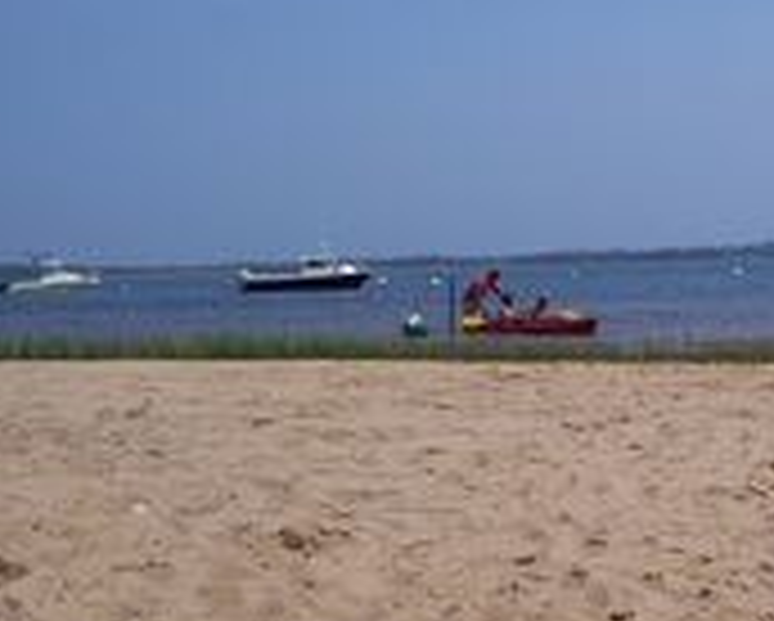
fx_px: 1628
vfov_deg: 21.6
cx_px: 608
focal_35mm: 71
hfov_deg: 26.3
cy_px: 292
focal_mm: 5.6
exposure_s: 1/1000
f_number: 5.6
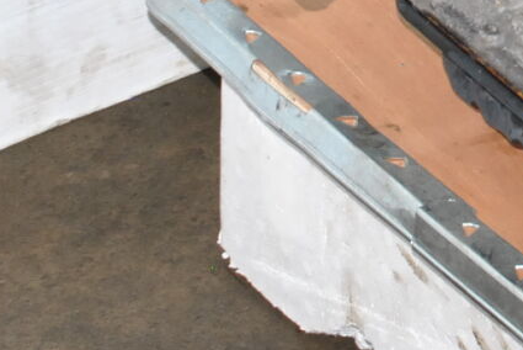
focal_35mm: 311
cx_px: 797
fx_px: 4519
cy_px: -289
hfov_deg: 6.5
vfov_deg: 4.4
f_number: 11
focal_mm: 55
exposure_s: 1/200
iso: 800
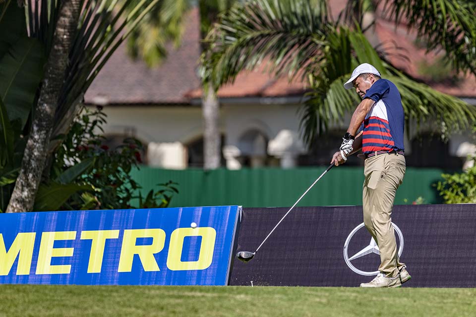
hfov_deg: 5.2
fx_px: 5288
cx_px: 238
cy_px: 158
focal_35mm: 400
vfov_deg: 3.4
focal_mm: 400
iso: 360
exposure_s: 1/3200
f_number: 5.6
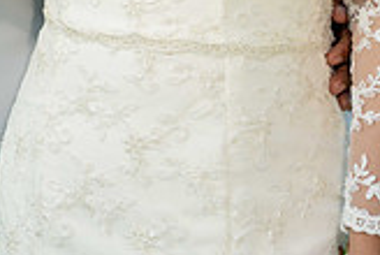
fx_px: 1882
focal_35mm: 178
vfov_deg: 7.5
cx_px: 63
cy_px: -225
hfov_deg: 11.5
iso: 500
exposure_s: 1/500
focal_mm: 65
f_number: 4
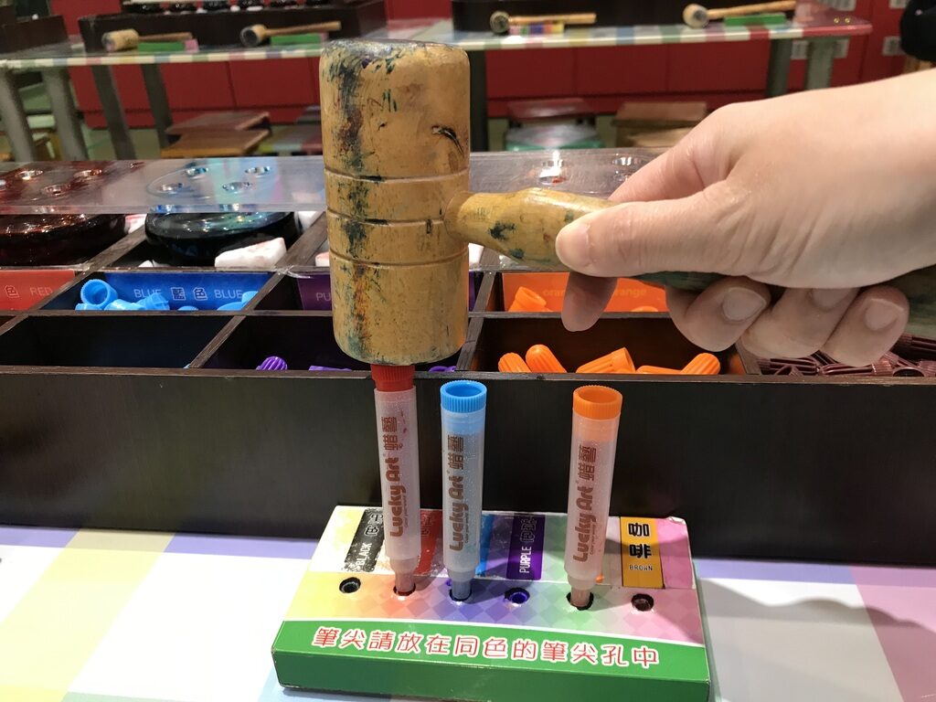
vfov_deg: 49.7
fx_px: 757
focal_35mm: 28
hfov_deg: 63.4
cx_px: 468
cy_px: 351
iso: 32
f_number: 1.8
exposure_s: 1/24
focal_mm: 3.99
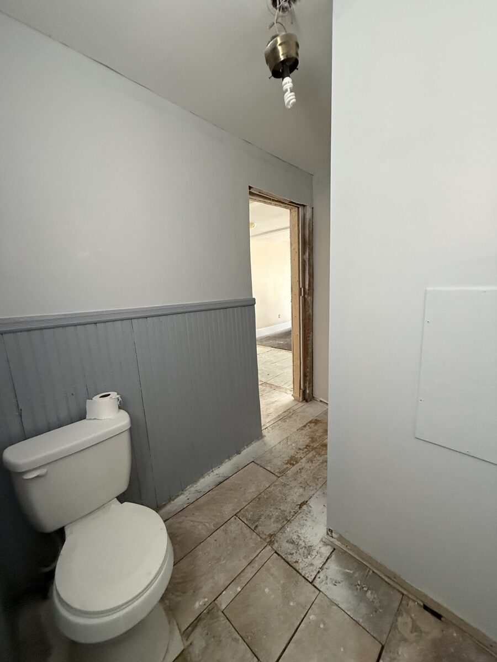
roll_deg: +4.2
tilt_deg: -9.9
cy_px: 331
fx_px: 268
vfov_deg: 102.1
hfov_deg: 85.7
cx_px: 248
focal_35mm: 14
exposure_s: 1/60
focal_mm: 2.22
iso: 500
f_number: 2.2
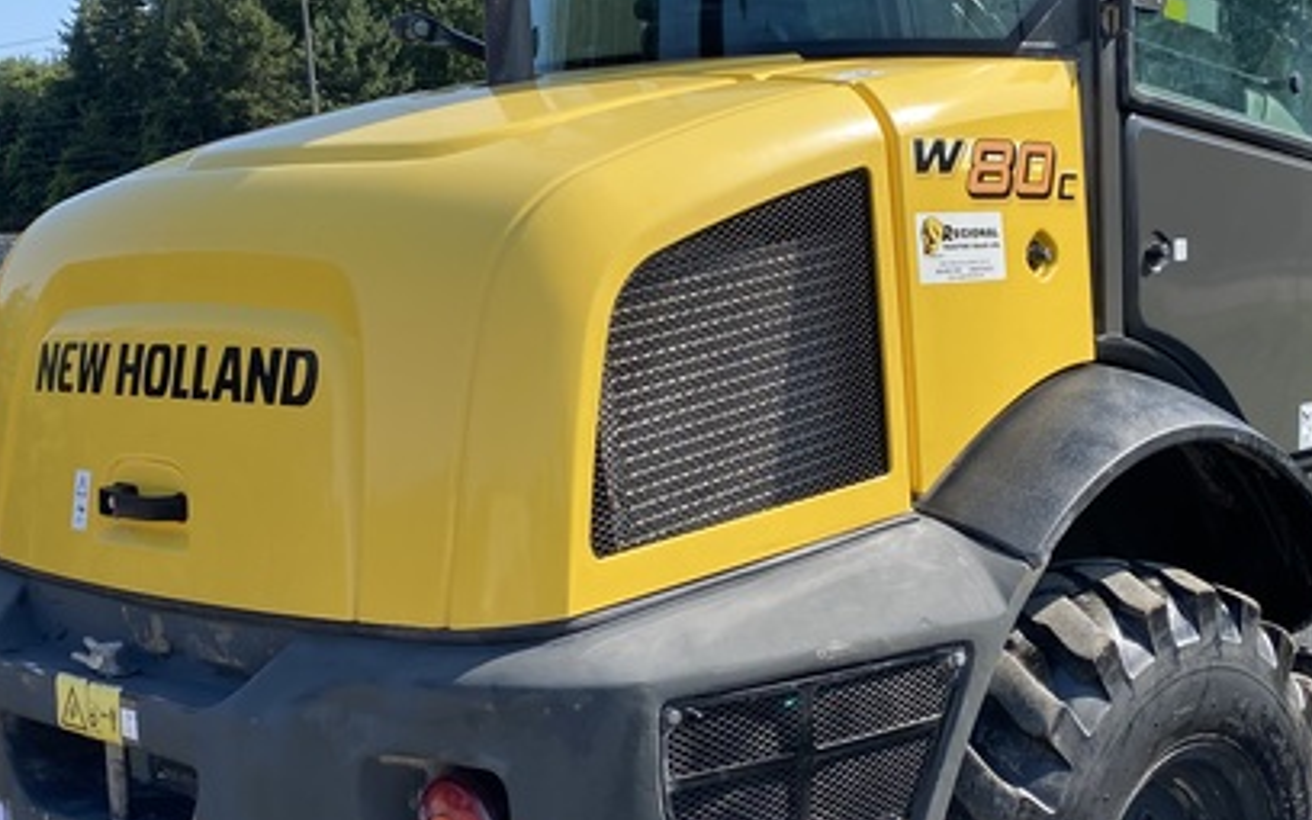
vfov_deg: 24.0
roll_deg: +1.5
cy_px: 392
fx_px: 1931
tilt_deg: -4.8
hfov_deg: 37.3
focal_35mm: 54
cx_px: 839
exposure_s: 1/1362
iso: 32
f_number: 1.8
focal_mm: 4.25
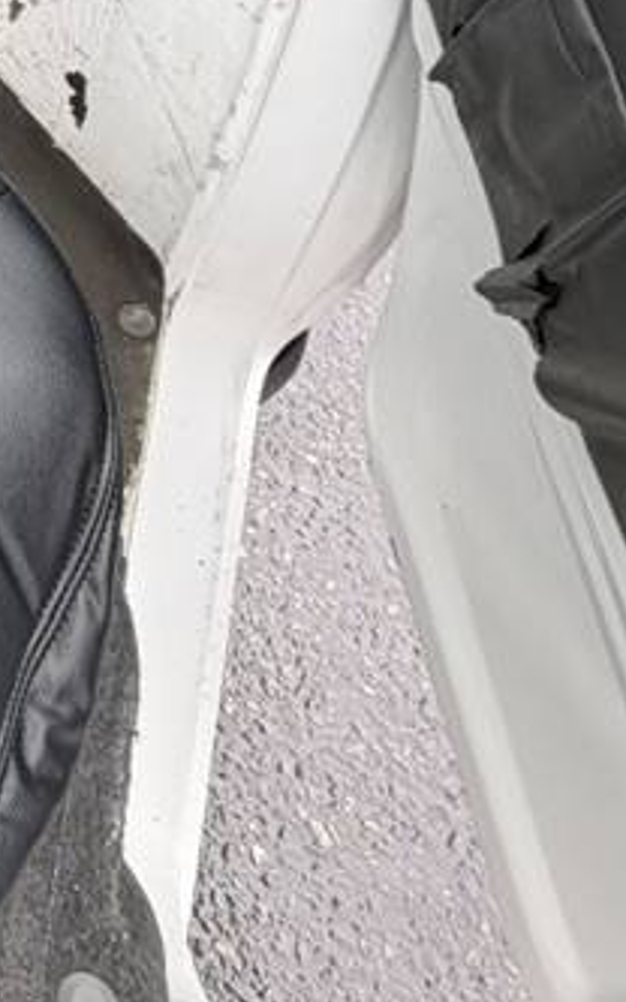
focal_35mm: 57
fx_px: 1557
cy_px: 3
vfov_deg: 32.8
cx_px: -743
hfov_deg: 15.8
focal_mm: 2.22
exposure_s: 1/121
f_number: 2.2
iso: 100
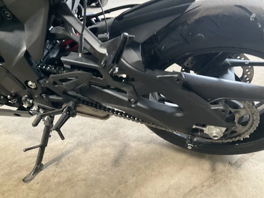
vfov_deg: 48.2
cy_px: 99
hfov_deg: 61.7
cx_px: 132
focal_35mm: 29
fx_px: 221
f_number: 1.8
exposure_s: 1/42
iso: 320
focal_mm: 3
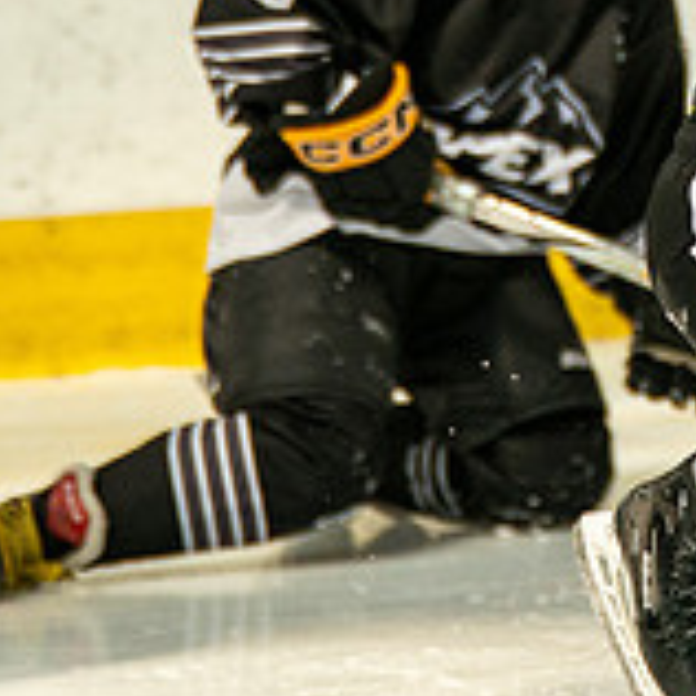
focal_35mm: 1037
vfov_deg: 1.7
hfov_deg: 1.7
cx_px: 853
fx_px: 23589
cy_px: -100
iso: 1600
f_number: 3.2
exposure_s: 1/8000
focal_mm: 261
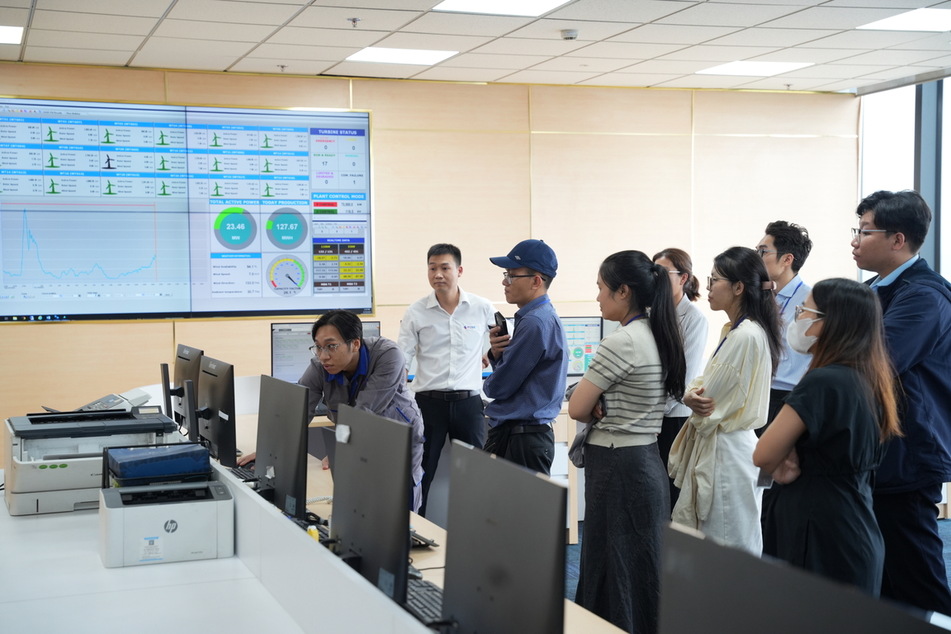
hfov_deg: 37.3
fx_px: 1408
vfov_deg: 25.4
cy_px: 317
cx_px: 476
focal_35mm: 53
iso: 1000
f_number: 4
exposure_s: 1/200
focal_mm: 53.3
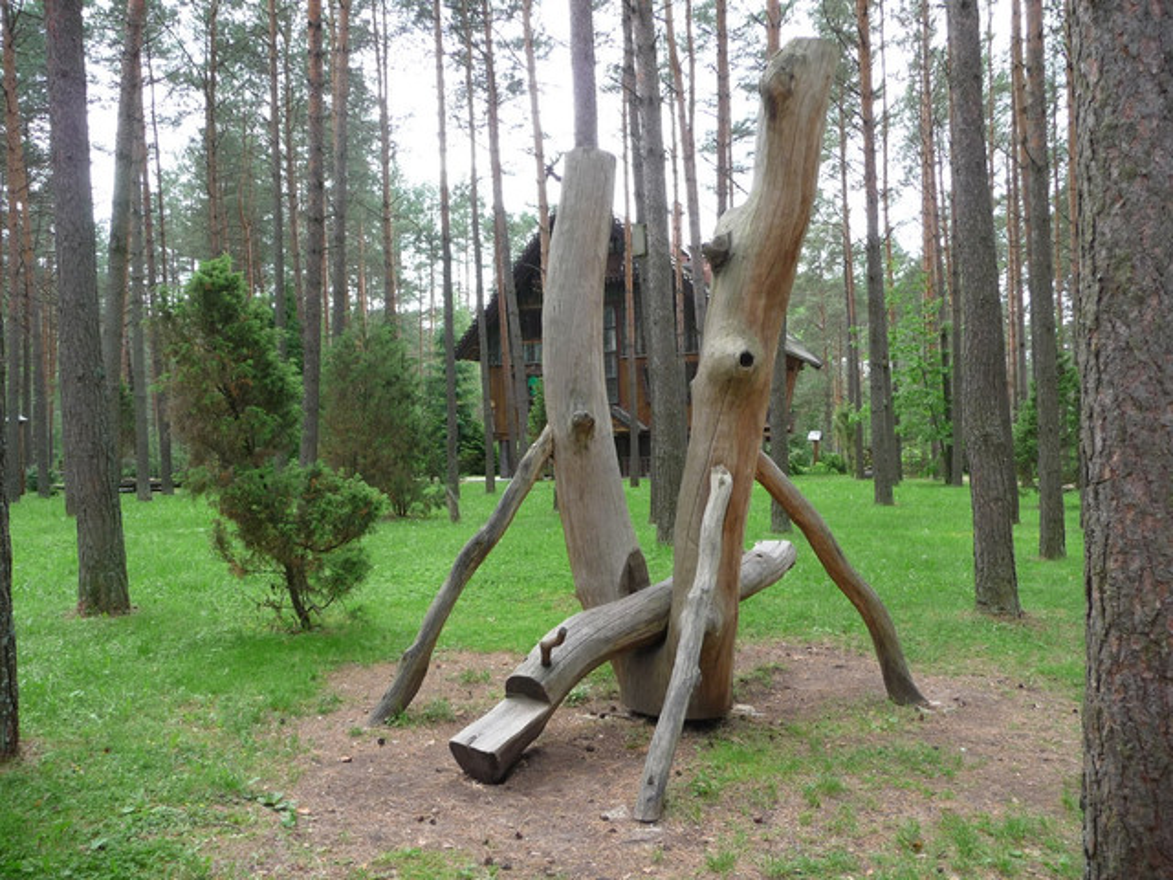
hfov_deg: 63.4
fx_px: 949
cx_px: 586
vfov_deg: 49.7
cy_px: 440
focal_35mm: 28
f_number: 3.3
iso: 100
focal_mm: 4.7
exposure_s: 1/100
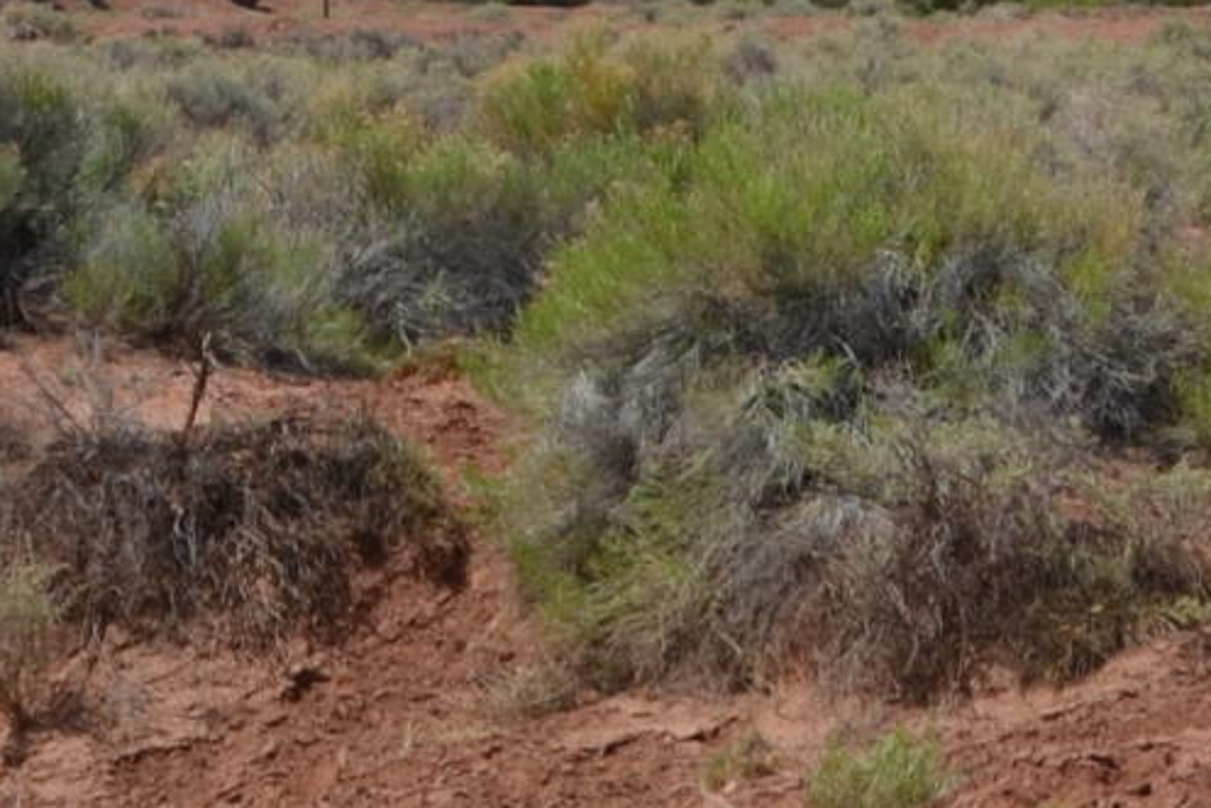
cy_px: -413
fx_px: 7941
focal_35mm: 236
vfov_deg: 5.8
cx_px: 261
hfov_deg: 8.7
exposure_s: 1/320
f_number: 9
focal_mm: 26
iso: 100
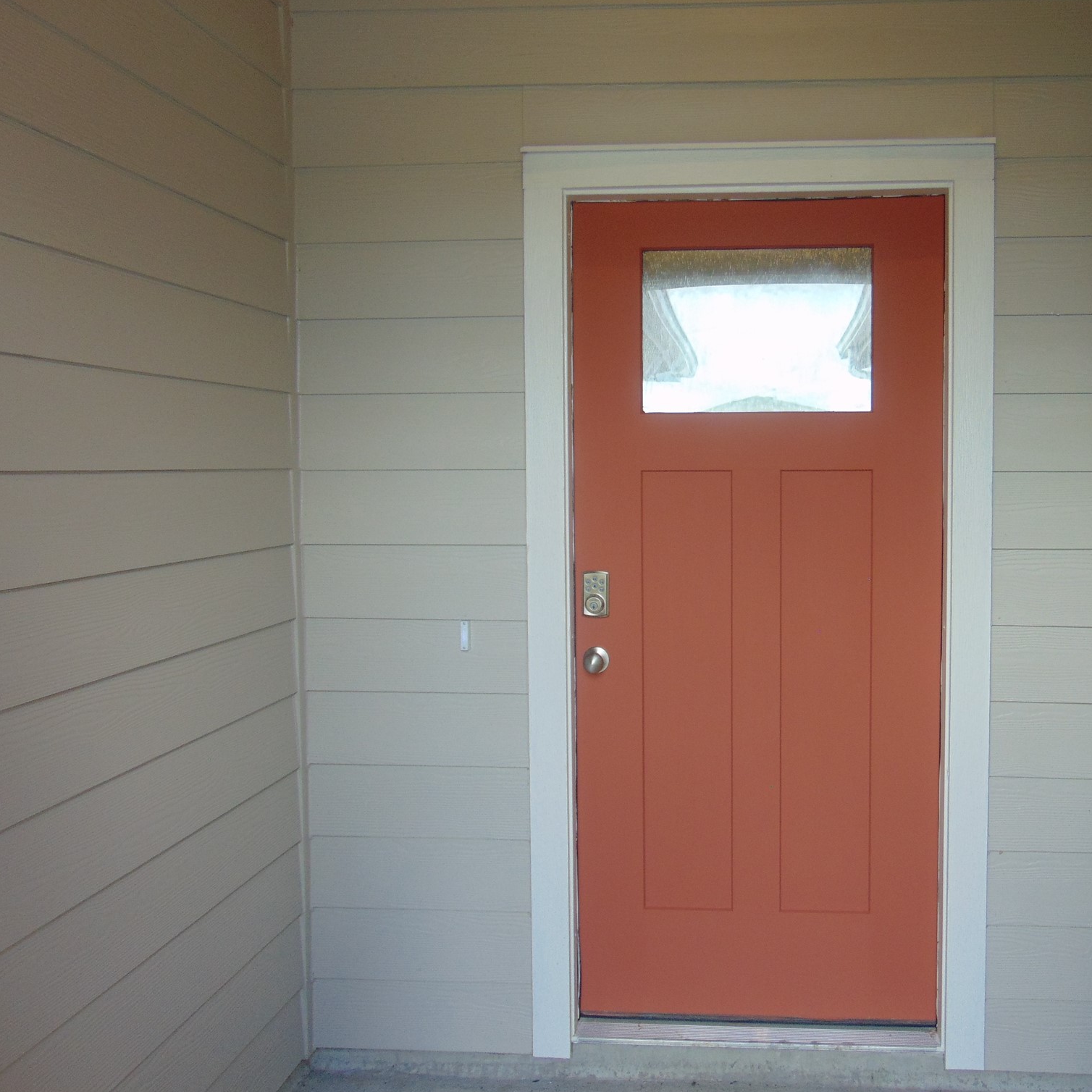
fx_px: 1071
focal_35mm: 30
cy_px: 542
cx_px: 694
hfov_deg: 53.3
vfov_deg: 54.0
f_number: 3
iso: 80
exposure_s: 1/60
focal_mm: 4.5
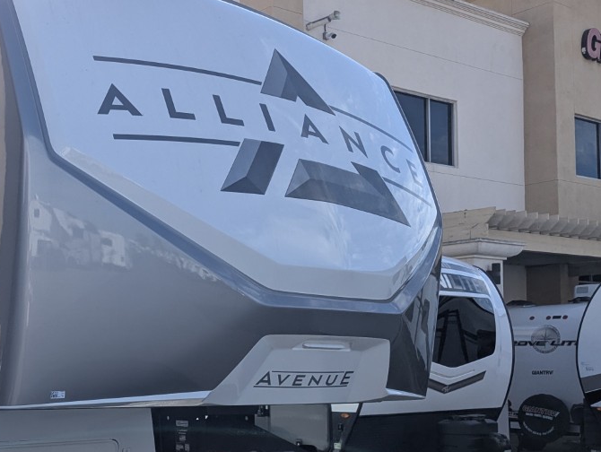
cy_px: 342
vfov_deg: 28.7
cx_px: 81
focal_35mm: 50
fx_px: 869
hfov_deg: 36.2
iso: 48
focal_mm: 6.81
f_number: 1.85
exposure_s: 1/3534
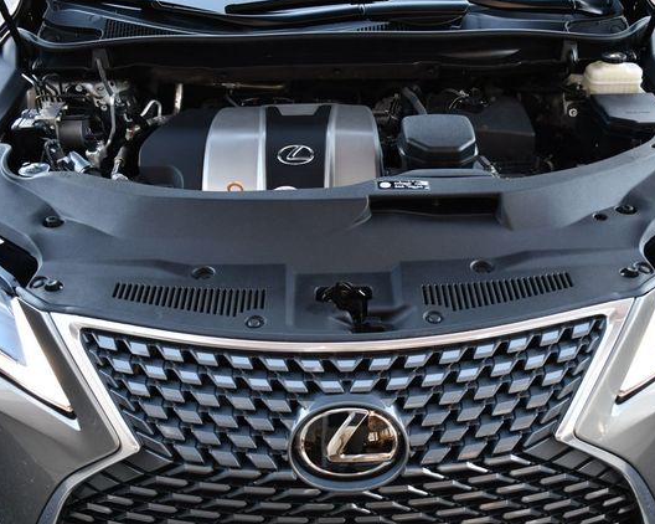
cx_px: 352
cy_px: 263
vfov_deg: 36.5
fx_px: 795
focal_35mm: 41
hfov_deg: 44.8
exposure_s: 1/250
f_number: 3.5
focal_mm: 18
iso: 500
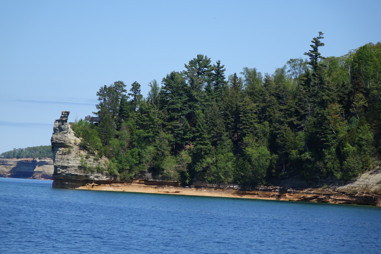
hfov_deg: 10.3
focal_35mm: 200
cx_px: 190
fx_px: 2117
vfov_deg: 6.9
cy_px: 127
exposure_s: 1/800
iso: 125
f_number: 4.5
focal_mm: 73.3
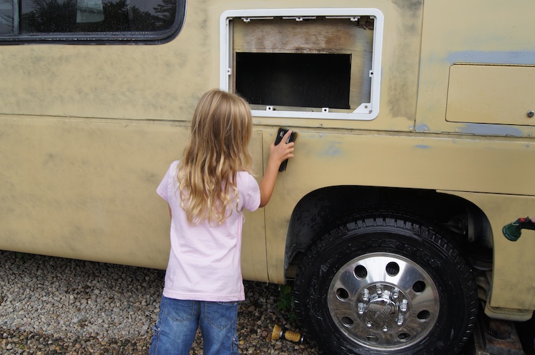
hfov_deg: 57.3
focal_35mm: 33
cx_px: 268
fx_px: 490
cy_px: 178
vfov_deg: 39.9
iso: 100
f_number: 7.1
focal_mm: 22
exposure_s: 1/125
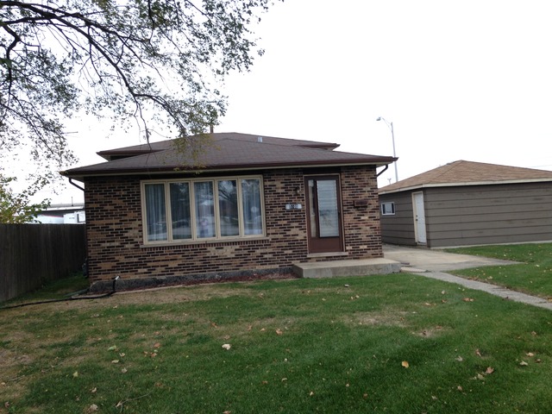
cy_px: 207
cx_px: 276
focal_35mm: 33
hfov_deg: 55.4
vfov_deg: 42.9
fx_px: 526
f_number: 2.4
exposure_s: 1/189
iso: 50
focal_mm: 4.12
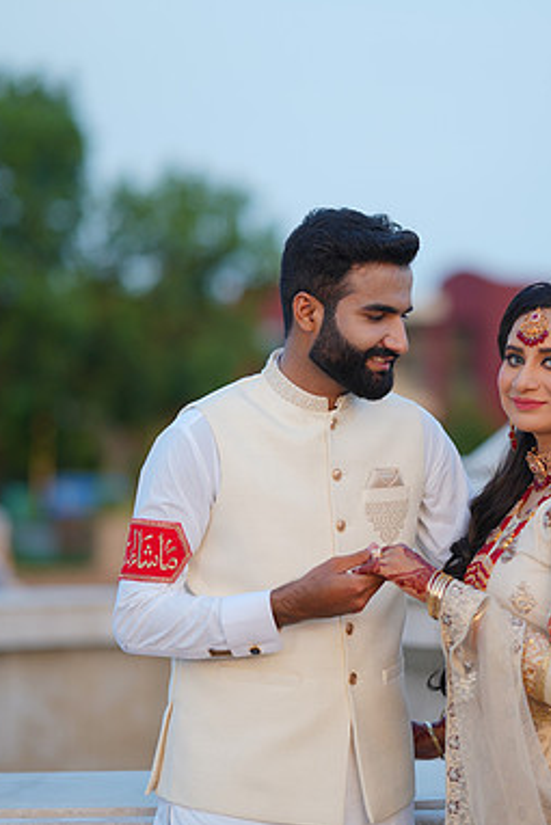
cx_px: 387
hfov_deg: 10.6
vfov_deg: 15.9
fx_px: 2959
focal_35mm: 129
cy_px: 411
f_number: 1.4
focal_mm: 85
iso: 50
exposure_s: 1/400
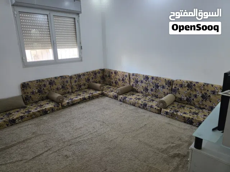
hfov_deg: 73.9
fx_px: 153
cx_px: 115
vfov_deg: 58.9
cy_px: 86
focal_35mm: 23
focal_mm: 6.3
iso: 1000
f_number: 1.7
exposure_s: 1/100
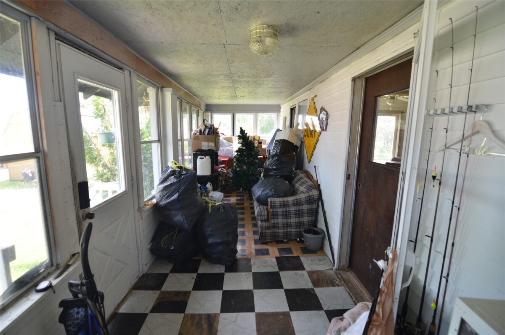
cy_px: 168
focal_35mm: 16
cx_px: 252
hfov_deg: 95.1
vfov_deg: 71.8
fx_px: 231
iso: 400
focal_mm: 11
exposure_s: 1/80
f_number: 4.5
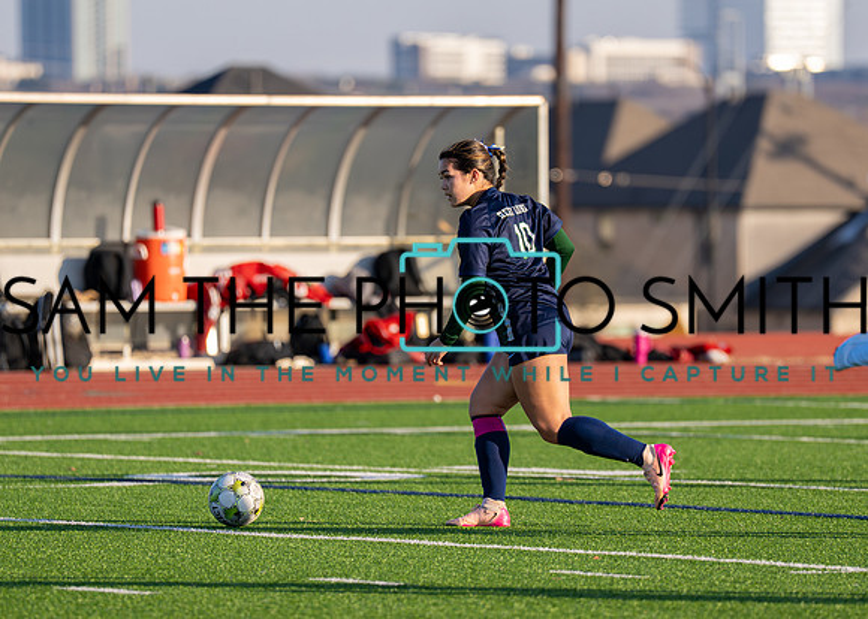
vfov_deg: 4.1
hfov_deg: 5.8
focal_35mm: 349
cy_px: 306
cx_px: 498
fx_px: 8600
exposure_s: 1/2500
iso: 200
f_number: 2.8
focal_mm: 200
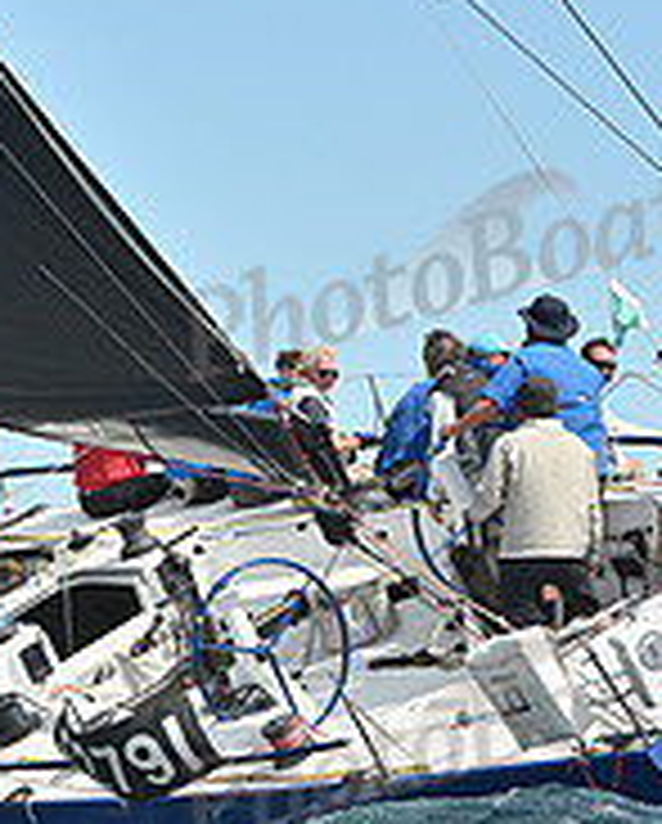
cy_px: 561
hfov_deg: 5.5
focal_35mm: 282
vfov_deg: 6.8
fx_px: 6889
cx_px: -50
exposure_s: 1/1250
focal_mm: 95
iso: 320
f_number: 8
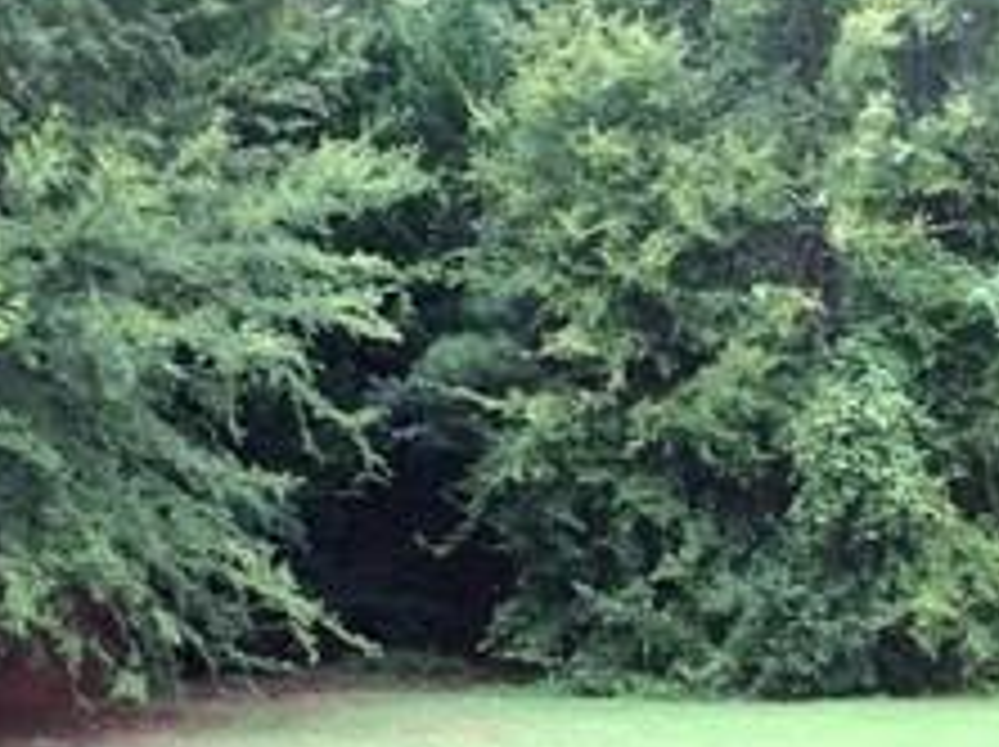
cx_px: 824
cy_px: 603
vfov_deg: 22.2
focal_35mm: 65
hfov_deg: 29.1
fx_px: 1874
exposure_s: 1/132
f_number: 2.2
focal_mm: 4.12
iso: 32
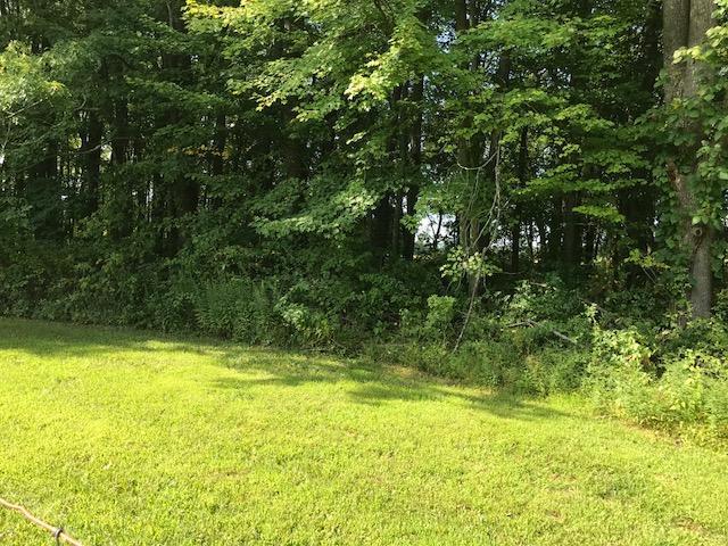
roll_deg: -1.1
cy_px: 273
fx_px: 589
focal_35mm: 28
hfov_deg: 63.4
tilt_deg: -1.6
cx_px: 364
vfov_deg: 49.7
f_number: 1.8
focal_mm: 3.99
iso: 20
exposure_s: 1/406
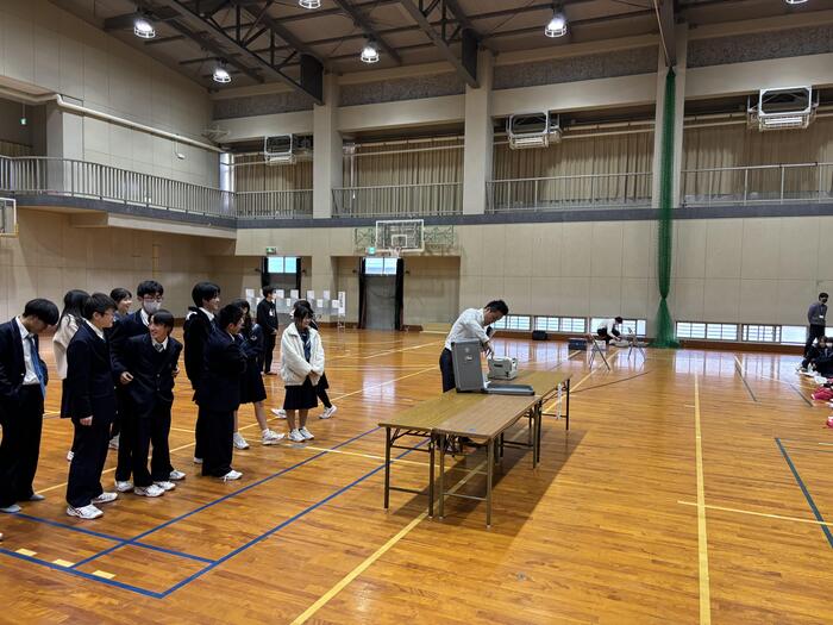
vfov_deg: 53.1
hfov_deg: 67.3
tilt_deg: -4.7
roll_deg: -1.3
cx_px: 416
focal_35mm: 26
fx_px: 626
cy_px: 312
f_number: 1.6
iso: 160
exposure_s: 1/60
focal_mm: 5.96
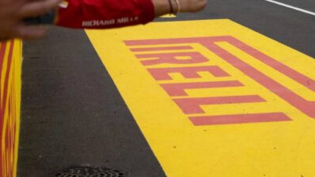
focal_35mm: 93
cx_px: 356
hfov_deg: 21.6
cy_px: -116
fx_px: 777
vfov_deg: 12.2
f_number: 4
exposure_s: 1/4000
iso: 1250
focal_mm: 30
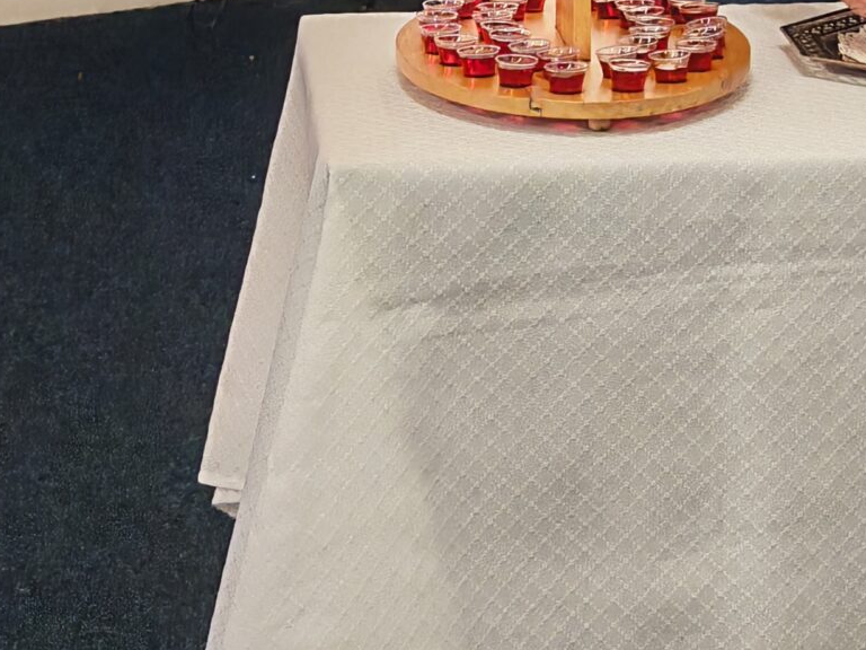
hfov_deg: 12.1
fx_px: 4003
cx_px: 962
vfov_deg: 9.1
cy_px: -270
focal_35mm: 160
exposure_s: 1/100
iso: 200
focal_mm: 6.83
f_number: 2
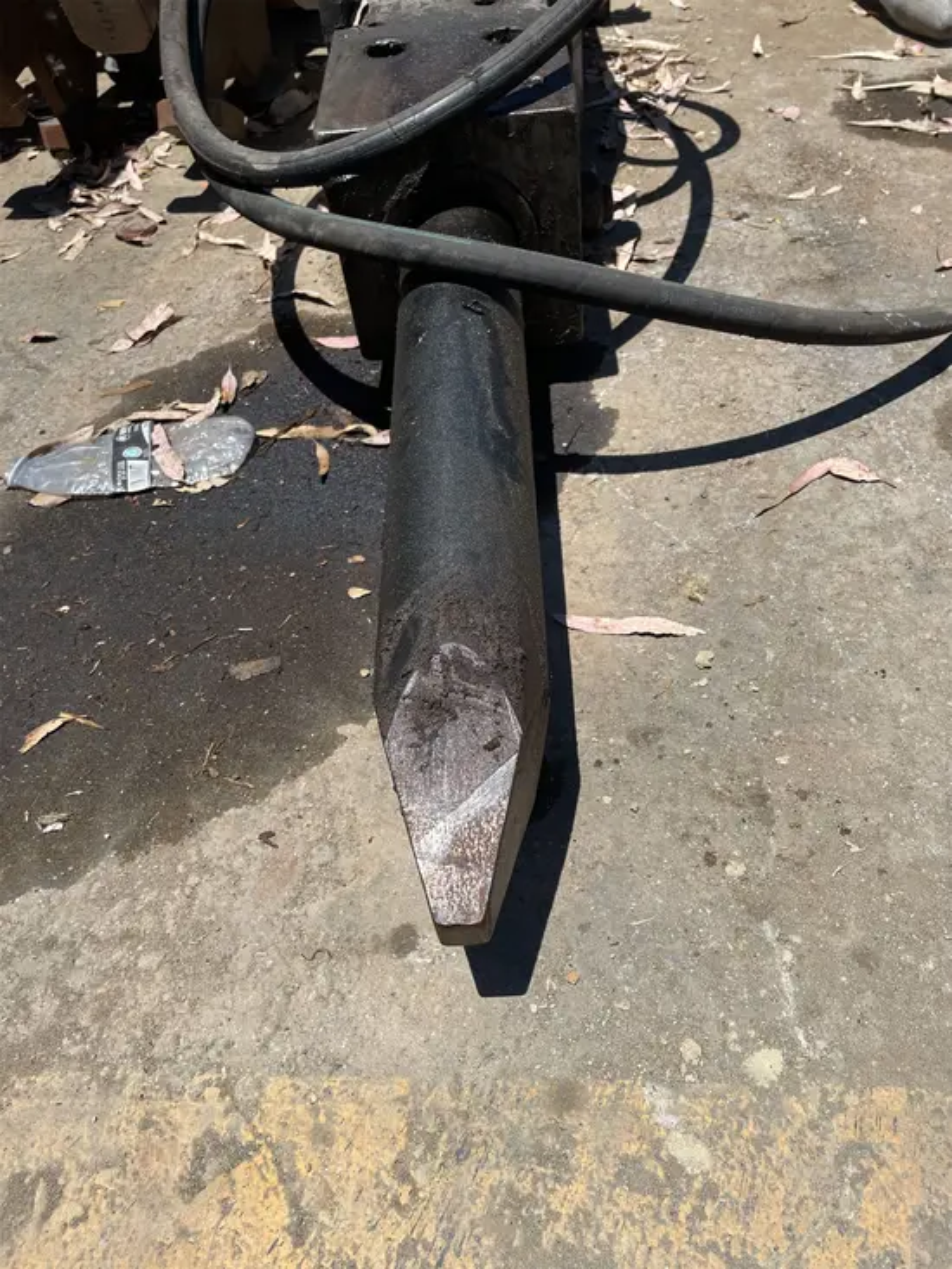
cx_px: 476
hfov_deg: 53.1
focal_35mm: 26
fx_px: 953
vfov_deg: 67.3
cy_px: 634
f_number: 1.6
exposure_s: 1/5291
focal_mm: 4.2
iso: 50
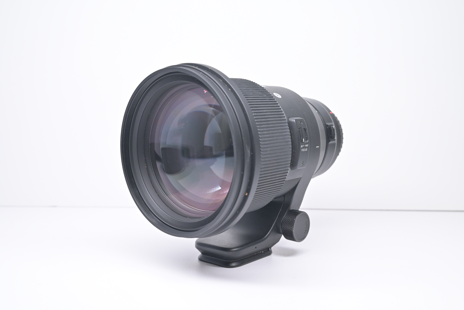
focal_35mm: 40
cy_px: 155
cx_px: 232
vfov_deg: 33.4
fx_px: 516
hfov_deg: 48.5
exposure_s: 1/30
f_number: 9
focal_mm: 40
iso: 640
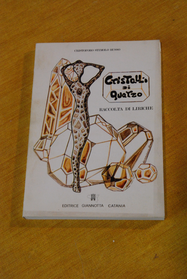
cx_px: 94
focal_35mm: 69
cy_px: 140
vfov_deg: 29.2
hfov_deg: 19.8
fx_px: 536
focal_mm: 46
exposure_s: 1/60
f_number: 7.1
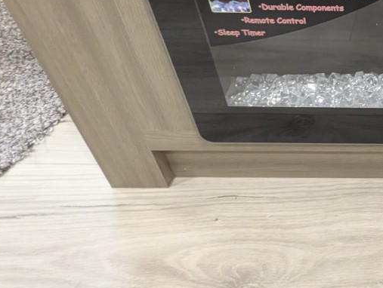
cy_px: 36
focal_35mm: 44
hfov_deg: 33.9
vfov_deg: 31.6
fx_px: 488
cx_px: 468
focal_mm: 2.35
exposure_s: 1/42.2
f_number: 2.2
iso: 504
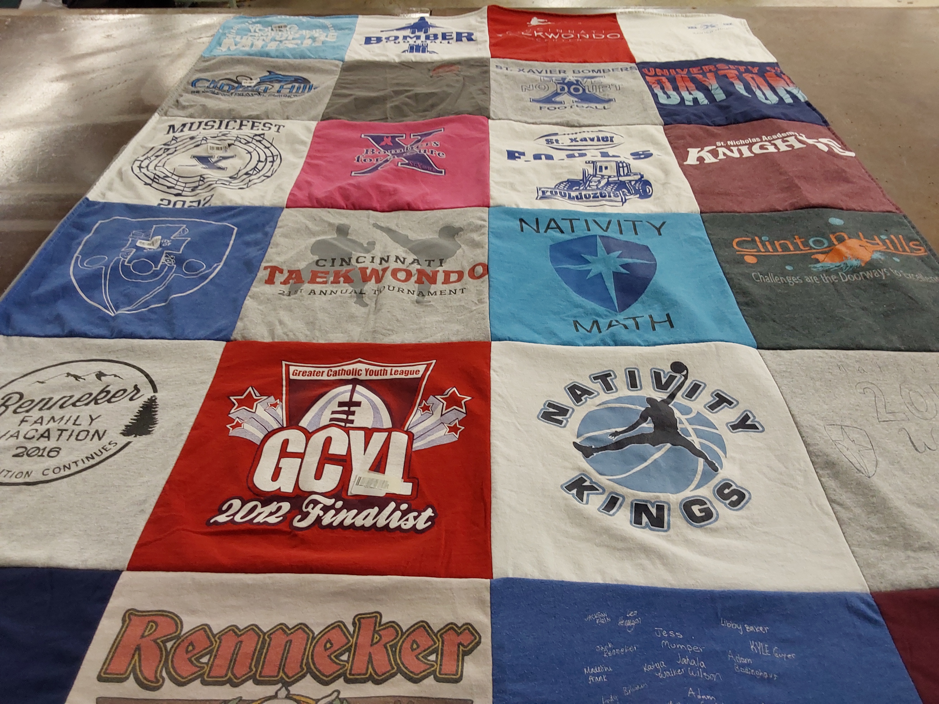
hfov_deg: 63.4
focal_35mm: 28
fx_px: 760
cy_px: 352
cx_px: 470
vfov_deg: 49.7
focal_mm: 2.91
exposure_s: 1/50
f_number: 1.9
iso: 80
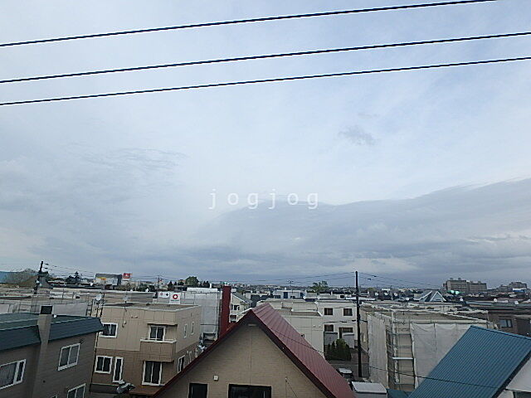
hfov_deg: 79.0
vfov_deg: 63.4
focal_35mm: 21
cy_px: 199
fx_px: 322
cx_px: 266
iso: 125
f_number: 3.5
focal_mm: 3.7
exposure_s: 1/1250
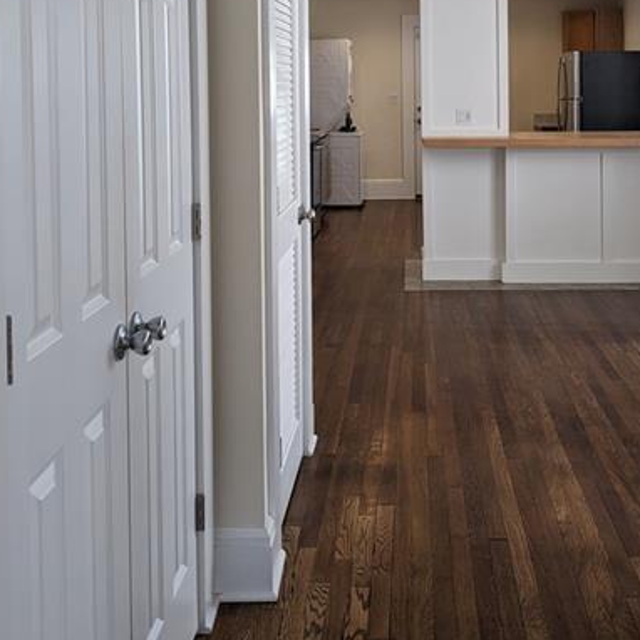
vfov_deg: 34.1
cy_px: 109
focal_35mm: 48
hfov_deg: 35.2
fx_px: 1004
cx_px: 384
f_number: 1.73
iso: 57
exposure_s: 1/40.8
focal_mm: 4.38
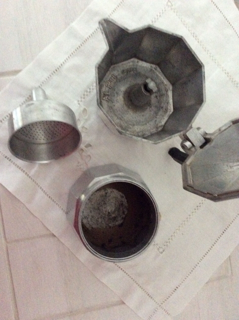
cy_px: 160
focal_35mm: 32
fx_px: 295
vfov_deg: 56.9
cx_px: 120
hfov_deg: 44.1
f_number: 2.4
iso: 640
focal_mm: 3.3
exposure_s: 1/17
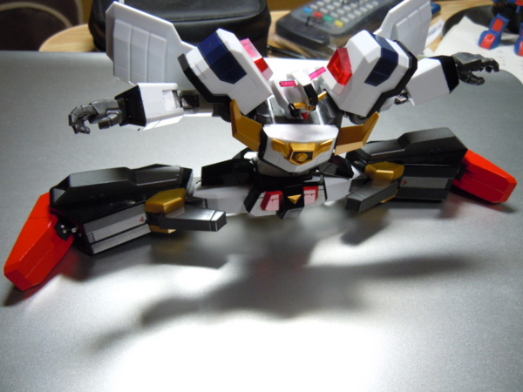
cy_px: 196
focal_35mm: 34
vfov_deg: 41.8
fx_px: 514
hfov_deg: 54.0
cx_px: 262
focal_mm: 6.2
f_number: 3.6
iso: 400
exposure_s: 1/50
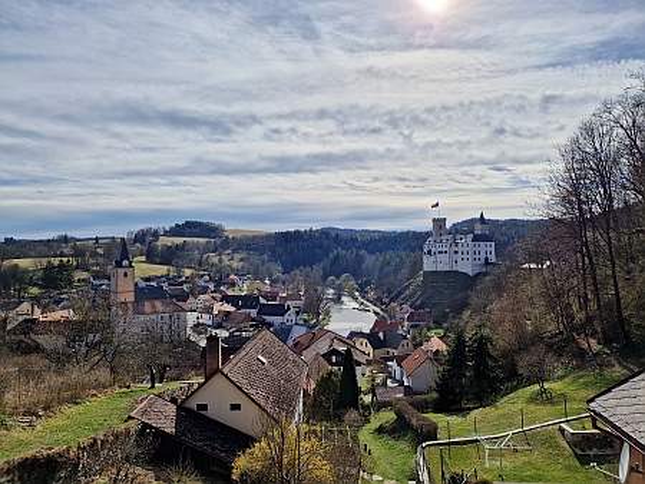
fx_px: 429
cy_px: 242
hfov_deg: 73.9
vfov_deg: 58.9
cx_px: 322
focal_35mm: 23
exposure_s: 1/3968
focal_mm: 5.4
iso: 50
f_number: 1.8
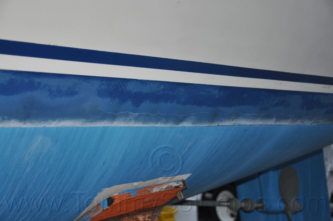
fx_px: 665
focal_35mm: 72
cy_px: 110
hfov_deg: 28.1
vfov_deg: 18.9
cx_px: 166
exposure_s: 1/60
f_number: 4.8
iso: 800
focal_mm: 48
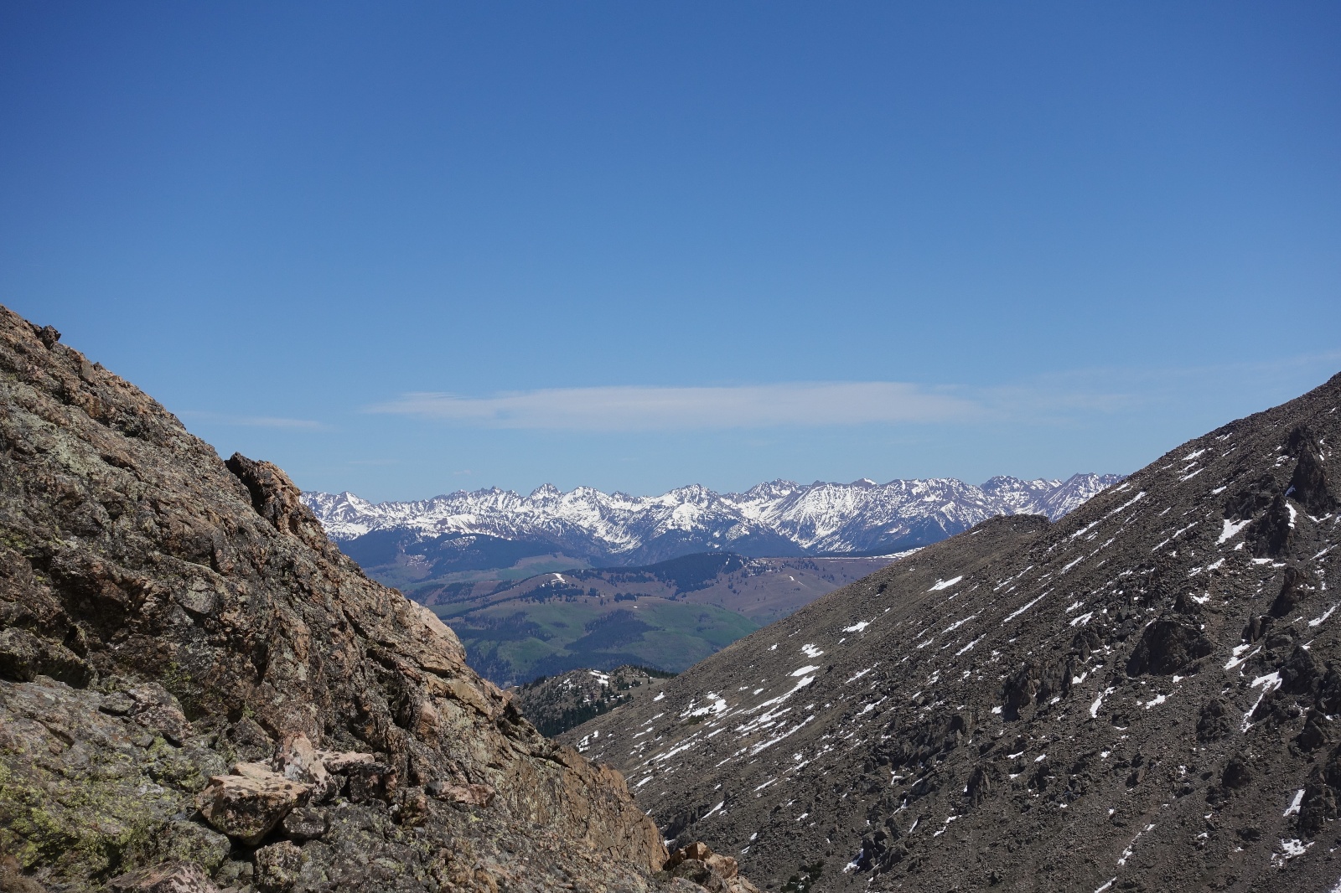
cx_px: 670
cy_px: 446
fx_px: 2607
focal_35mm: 70
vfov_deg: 19.4
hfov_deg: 28.8
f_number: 5.6
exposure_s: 1/125
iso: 125
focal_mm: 25.7
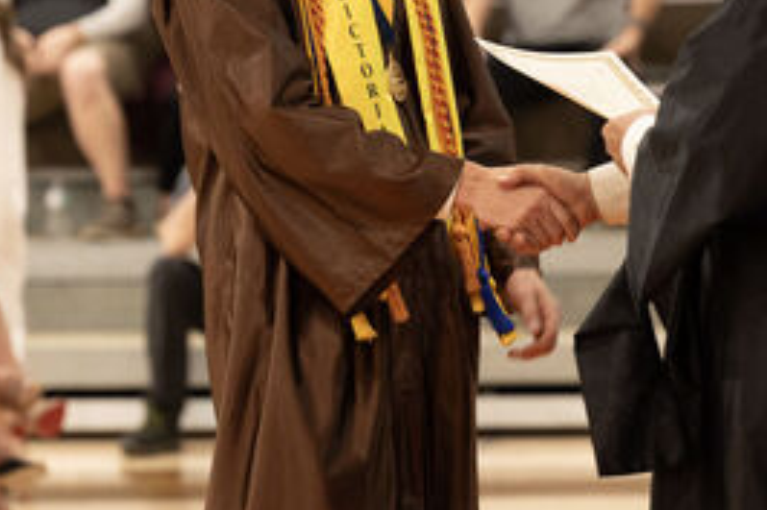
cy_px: 118
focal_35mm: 266
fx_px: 5664
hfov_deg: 7.7
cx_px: 342
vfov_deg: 5.2
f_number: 2.8
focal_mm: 115
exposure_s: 1/100
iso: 1600
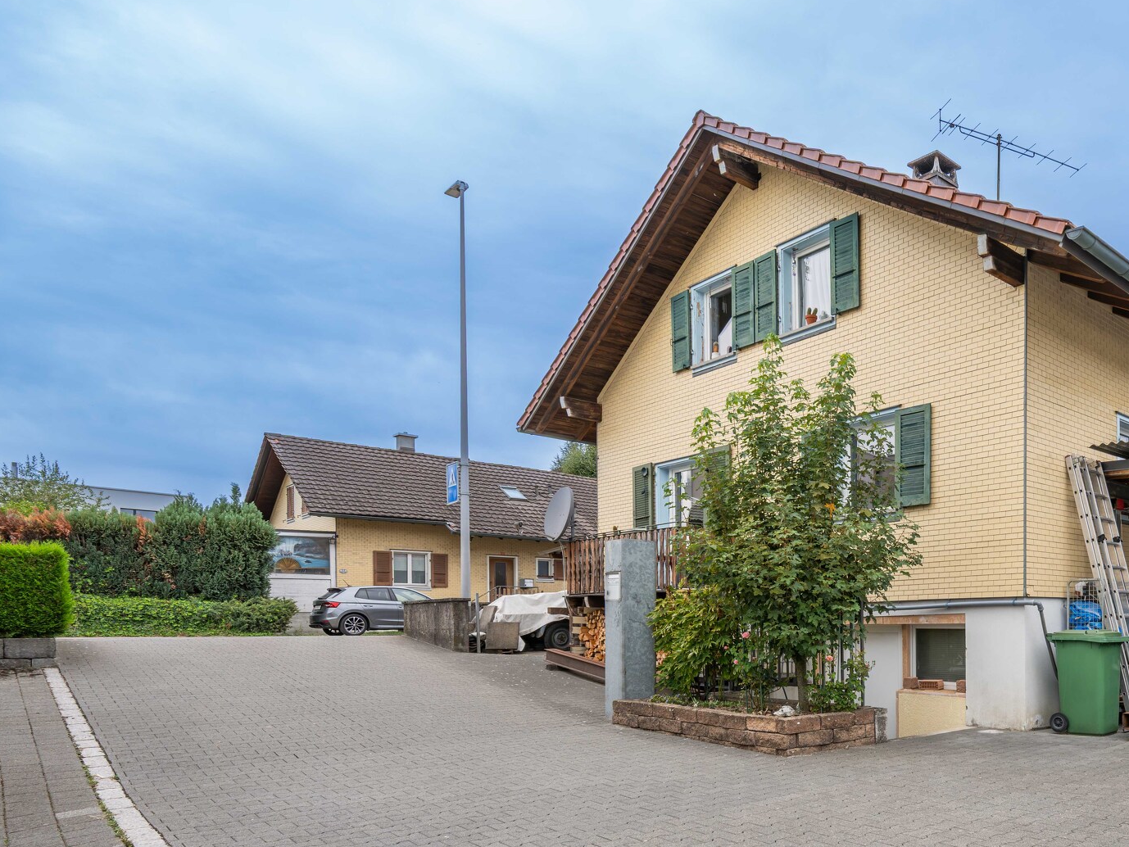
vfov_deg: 52.8
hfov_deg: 62.5
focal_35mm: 25
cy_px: 621
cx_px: 928
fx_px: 816
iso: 250
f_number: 8
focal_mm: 14
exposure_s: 1/125
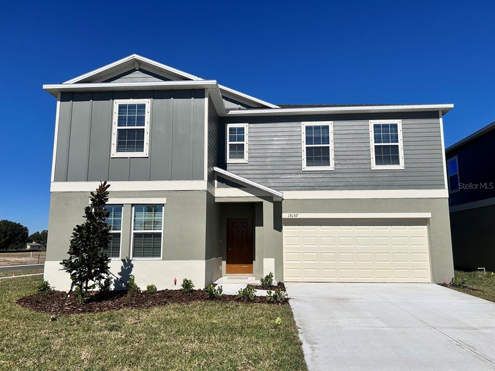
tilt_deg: +9.1
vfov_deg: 53.1
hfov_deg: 67.3
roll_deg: +0.8
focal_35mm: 26
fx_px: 372
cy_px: 186
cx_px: 248
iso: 50
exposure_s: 1/12658
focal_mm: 5.7
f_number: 1.5
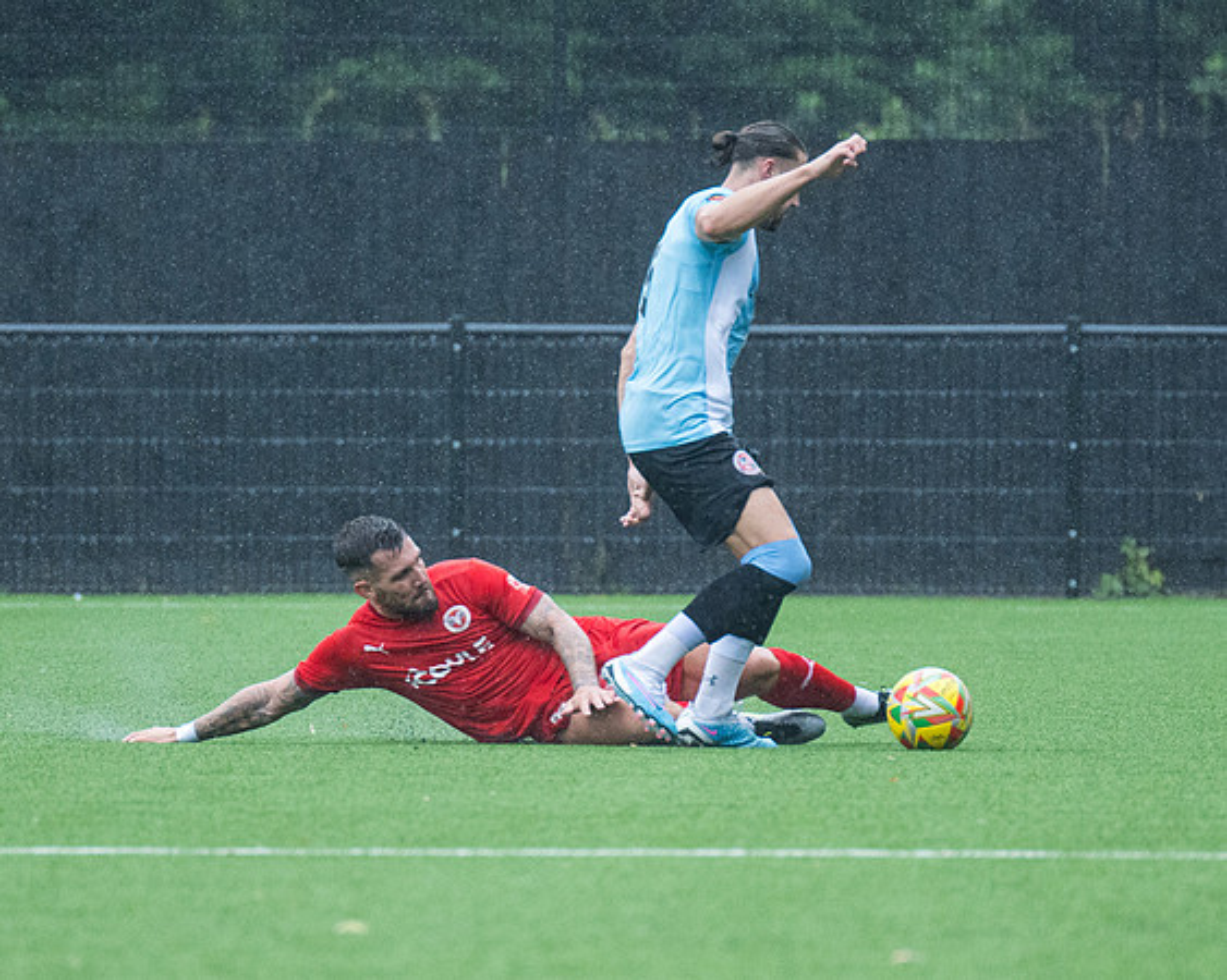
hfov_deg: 2.8
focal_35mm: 703
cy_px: 679
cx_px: 653
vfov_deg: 2.2
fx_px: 25534
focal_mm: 280
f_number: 4
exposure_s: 1/2500
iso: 1000
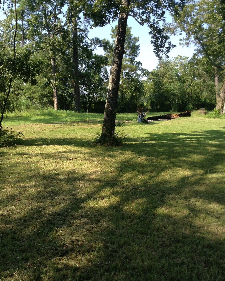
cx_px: 112
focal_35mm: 35
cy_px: 147
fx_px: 291
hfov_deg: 42.2
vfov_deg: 51.5
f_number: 2.4
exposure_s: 1/381
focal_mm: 3.3
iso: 25
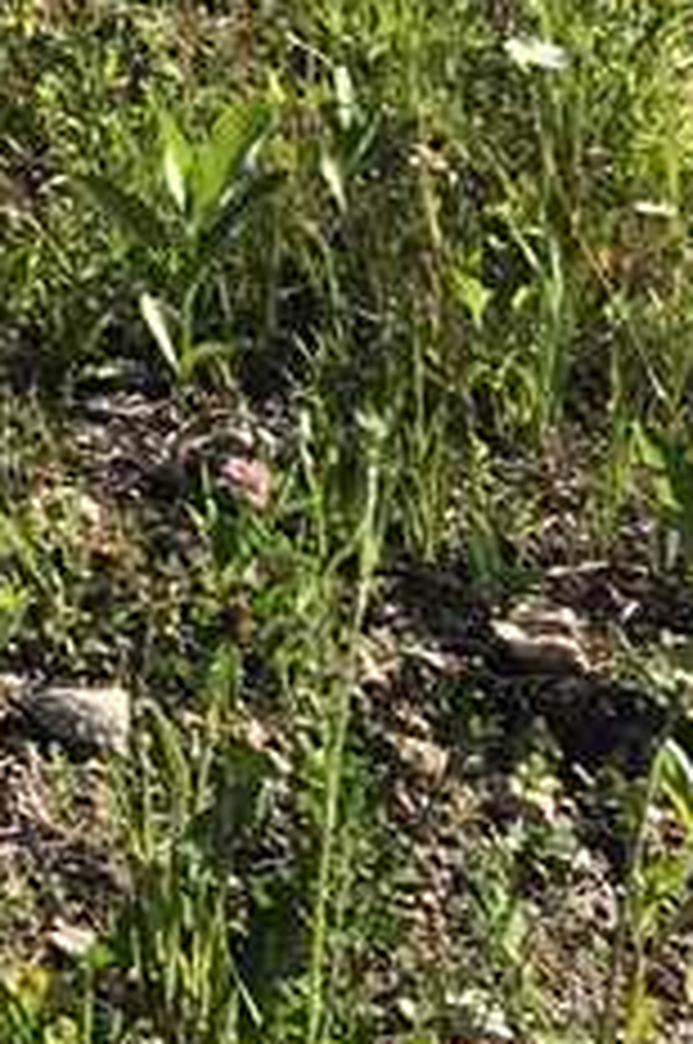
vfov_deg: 9.2
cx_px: -1764
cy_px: -1480
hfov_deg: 6.0
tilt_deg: -4.8
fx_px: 5792
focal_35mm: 200
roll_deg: -2.3
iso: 25
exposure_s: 1/1241
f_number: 2.2
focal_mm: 4.15
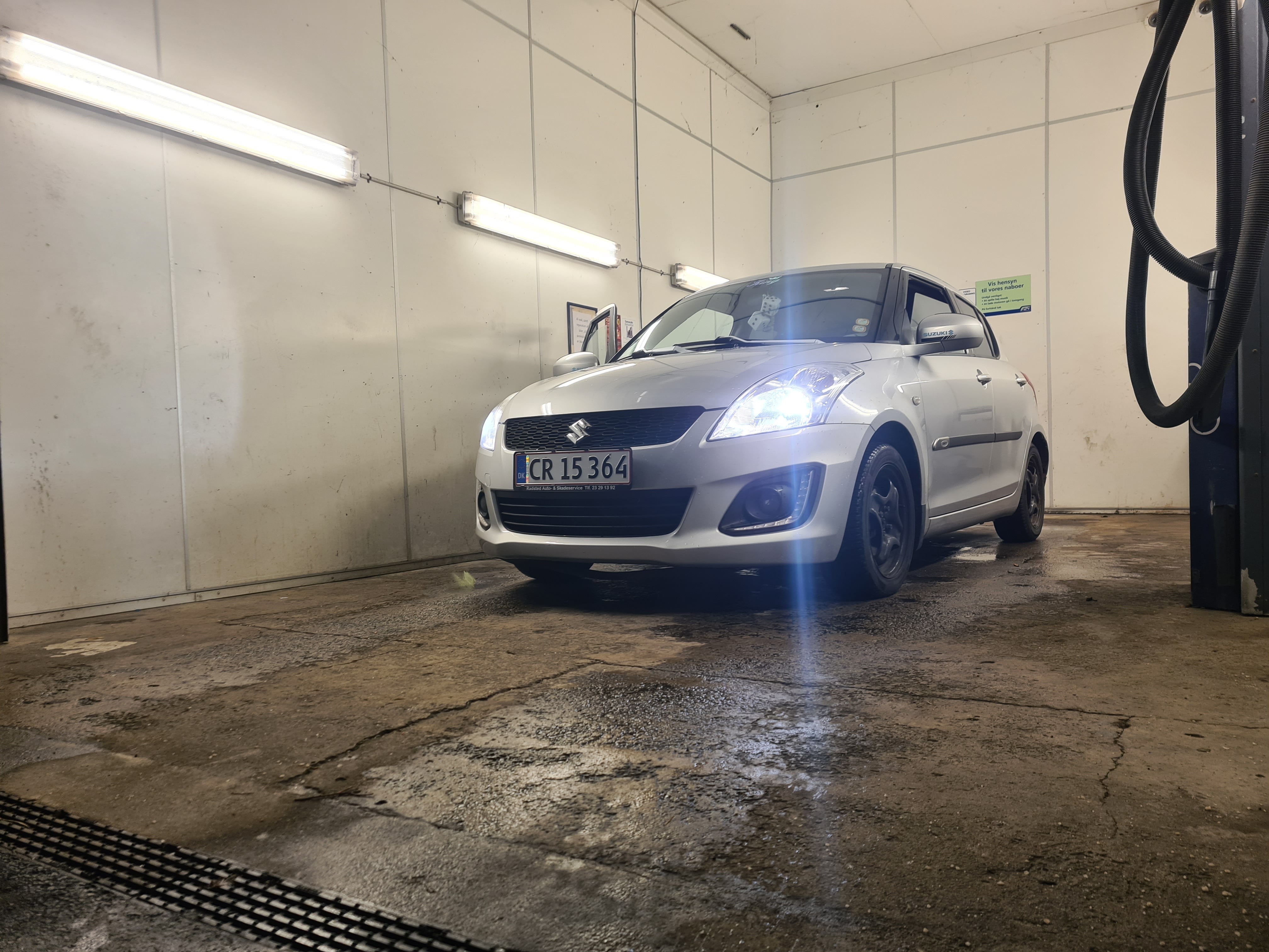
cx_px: 634
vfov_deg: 53.1
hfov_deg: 67.3
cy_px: 476
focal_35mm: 26
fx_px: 953
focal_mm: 5.4
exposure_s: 1/50
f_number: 1.8
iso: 64
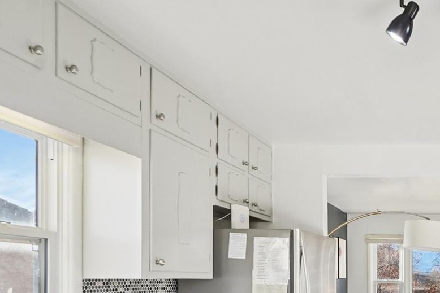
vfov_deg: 33.0
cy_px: 293
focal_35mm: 37
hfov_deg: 43.9
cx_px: 446
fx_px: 452
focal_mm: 12
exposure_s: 1/30
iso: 200
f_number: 8
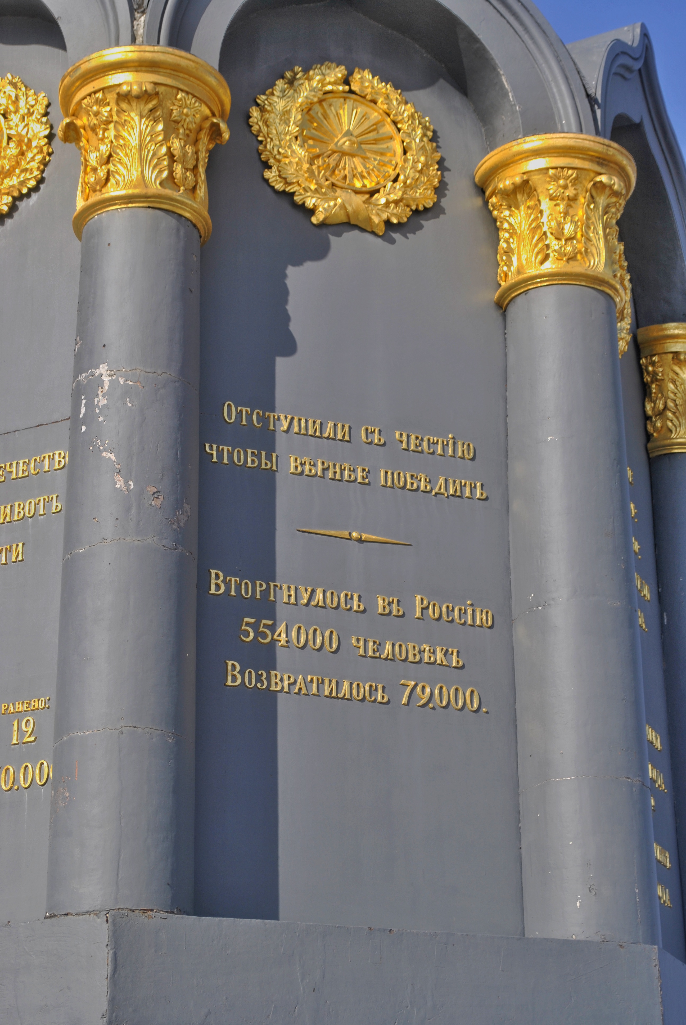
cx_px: 343
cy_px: 512
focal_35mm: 75
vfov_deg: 27.0
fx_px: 2137
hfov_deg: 18.2
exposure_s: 1/250
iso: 100
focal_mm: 50
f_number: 8
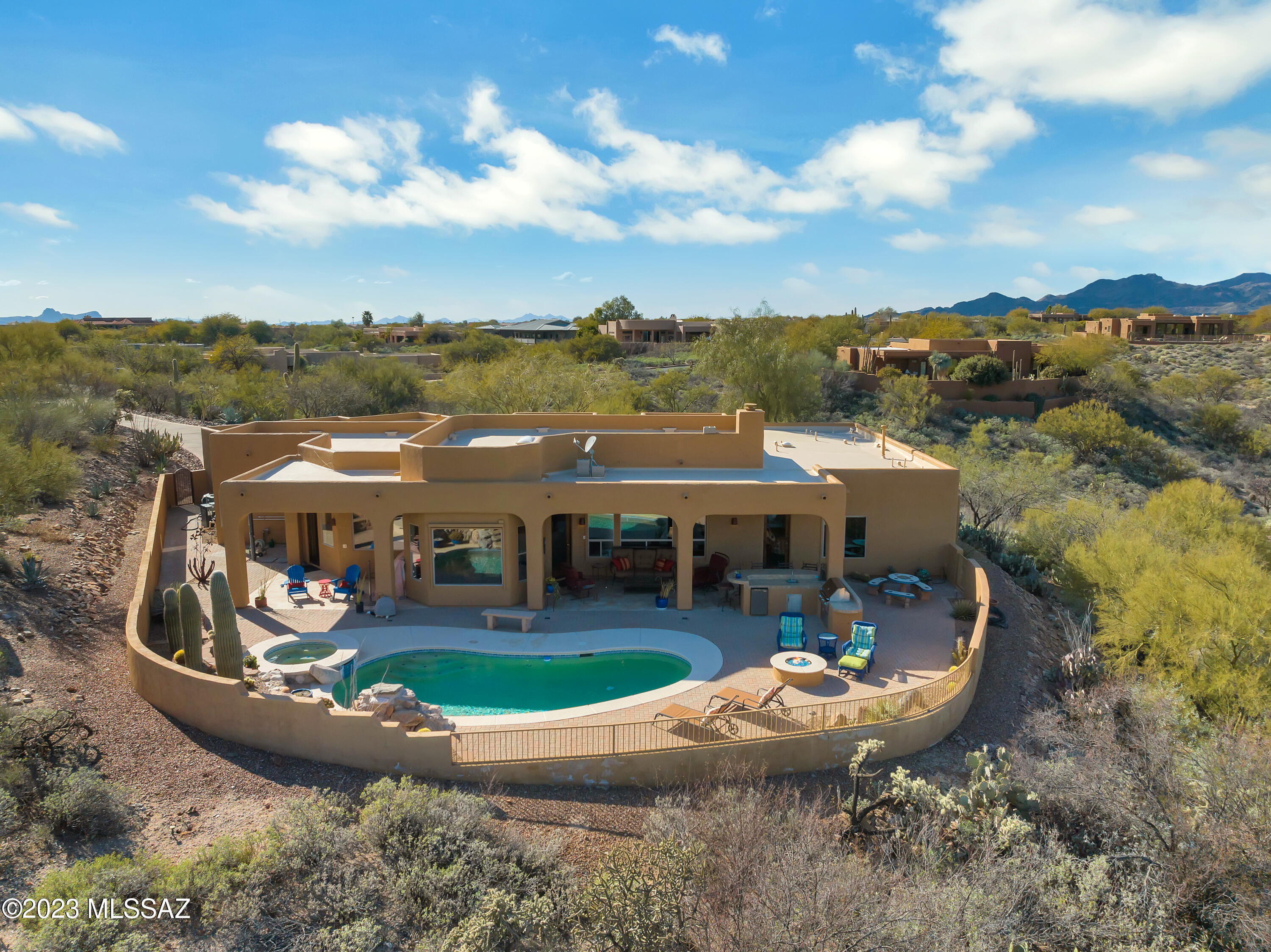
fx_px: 881
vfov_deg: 56.8
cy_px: 476
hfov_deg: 71.6
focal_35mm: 24
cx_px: 636
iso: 240
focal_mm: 12.29
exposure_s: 1/5000
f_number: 2.8
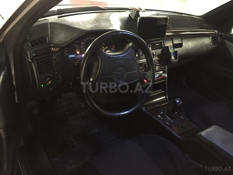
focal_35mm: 29
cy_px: 88
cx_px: 116
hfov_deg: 61.7
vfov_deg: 48.2
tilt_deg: -33.0
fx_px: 195
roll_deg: -9.8
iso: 800
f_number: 2.2
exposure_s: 1/15
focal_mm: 4.15
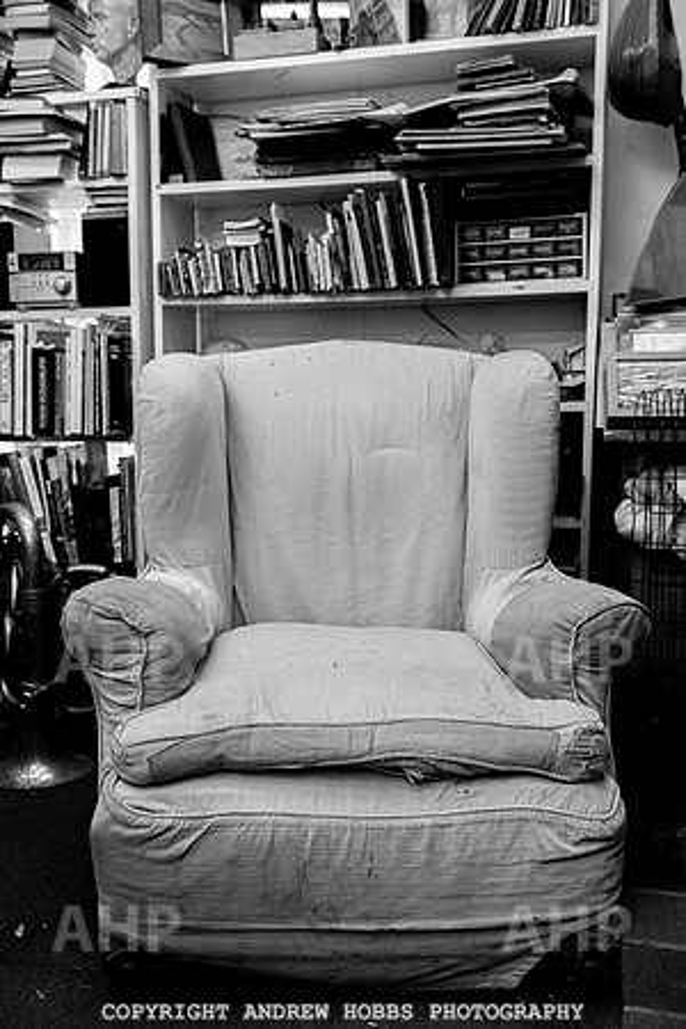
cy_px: 514
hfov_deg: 36.9
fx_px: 1029
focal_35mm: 36
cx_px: 343
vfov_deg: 53.1
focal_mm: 36
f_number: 5.6
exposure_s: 1/3
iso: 64
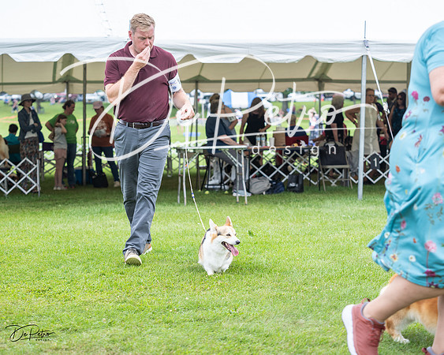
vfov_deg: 19.4
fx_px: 1036
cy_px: 178
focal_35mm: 79
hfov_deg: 24.2
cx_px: 222
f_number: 3.5
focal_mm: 70
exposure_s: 1/640
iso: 250
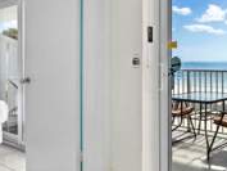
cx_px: 244
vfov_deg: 37.5
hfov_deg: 40.5
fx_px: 249
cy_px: 64
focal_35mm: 38
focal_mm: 7
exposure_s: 1/30
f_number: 11
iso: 400
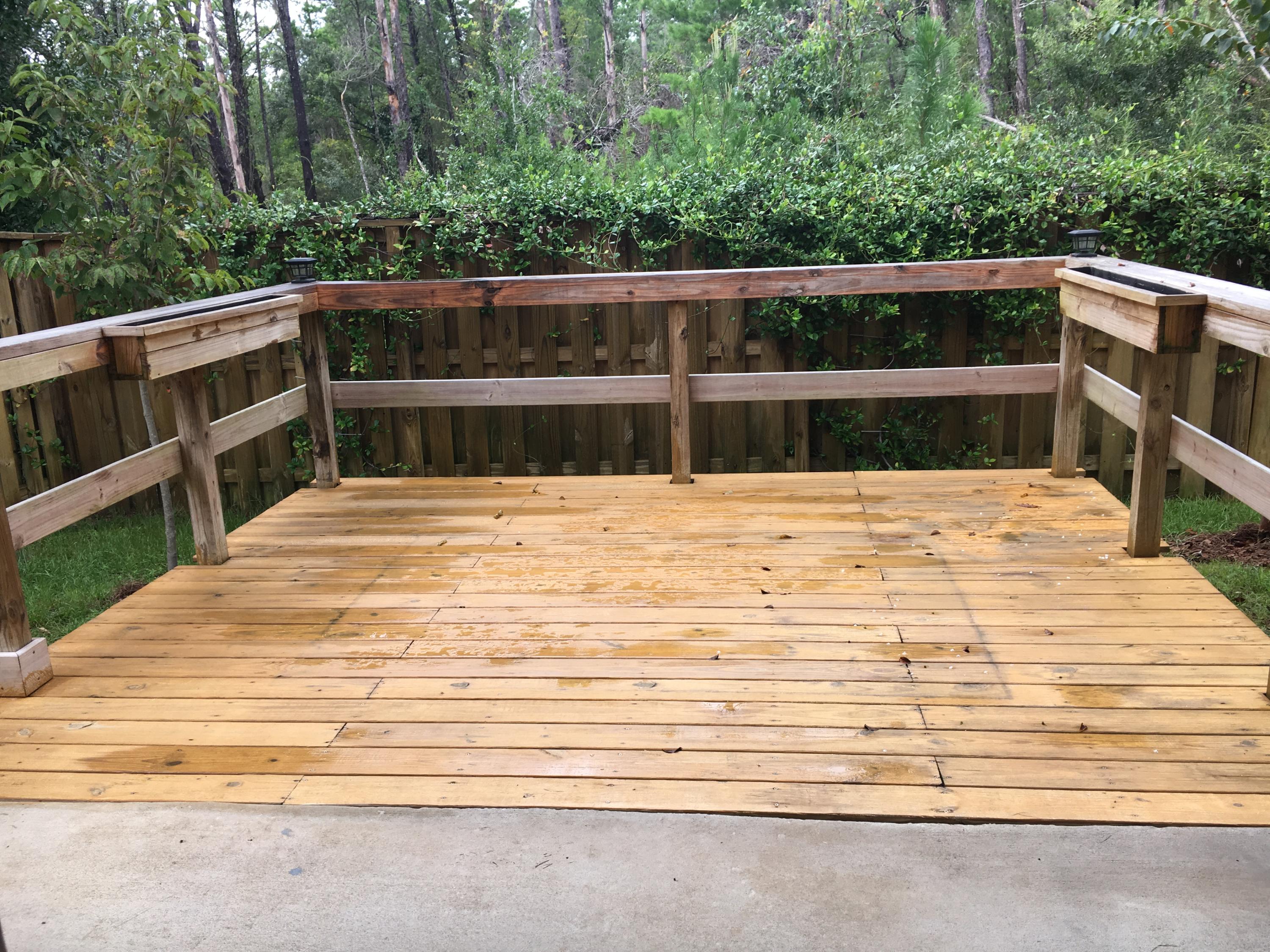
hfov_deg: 61.7
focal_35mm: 29
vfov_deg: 48.2
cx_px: 635
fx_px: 1064
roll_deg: +2.5
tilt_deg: -14.8
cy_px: 476
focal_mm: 4.15
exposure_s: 1/120
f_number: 2.2
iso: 25
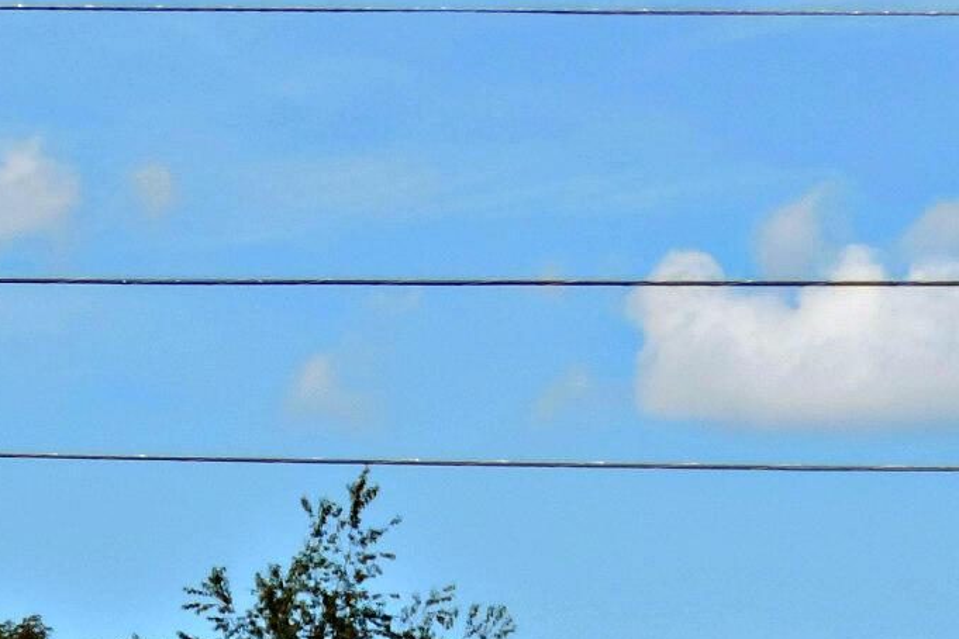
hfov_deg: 8.5
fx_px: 6446
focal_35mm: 242
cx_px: 249
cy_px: 1094
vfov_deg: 5.6
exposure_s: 1/800
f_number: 3.7
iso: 80
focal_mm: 10.7
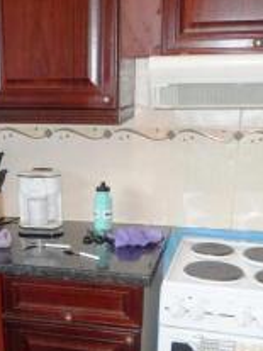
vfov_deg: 34.3
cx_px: 95
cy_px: 257
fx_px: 558
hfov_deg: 26.4
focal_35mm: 55
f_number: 2.8
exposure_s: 1/60
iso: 200
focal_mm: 4.7
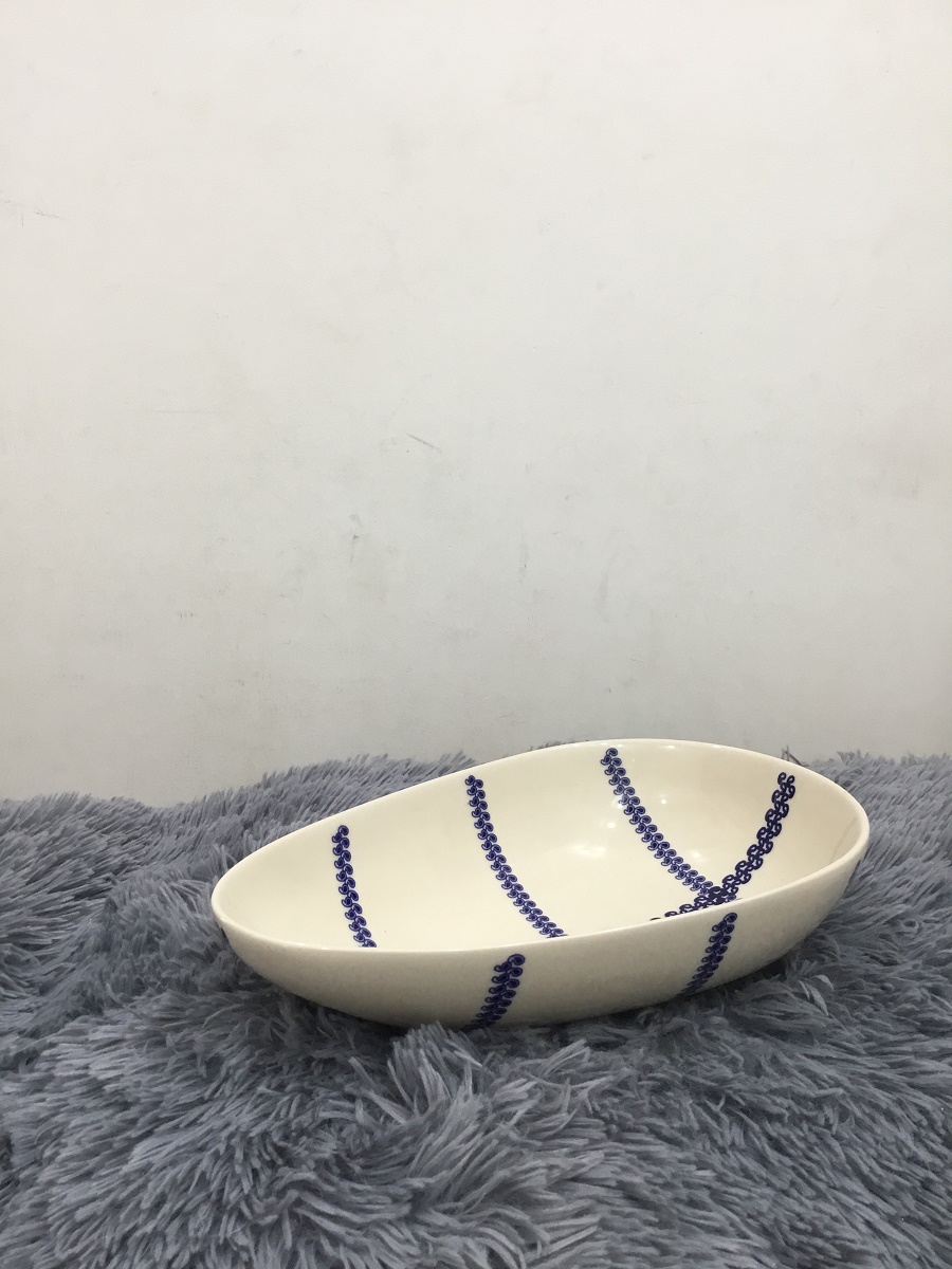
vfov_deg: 58.4
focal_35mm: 31
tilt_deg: -12.1
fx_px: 1137
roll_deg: +1.1
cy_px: 634
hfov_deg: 45.4
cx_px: 476
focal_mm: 3.3
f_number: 2.4
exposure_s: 1/33
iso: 80
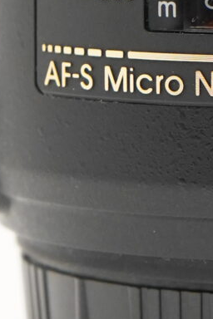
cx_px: 325
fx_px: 3789
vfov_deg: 4.8
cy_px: 11
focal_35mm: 427
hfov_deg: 3.2
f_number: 6.3
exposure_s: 1/200
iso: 2000
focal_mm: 64
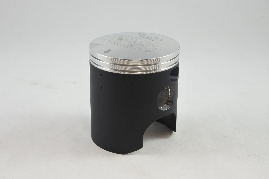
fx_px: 404
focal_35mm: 54
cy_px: 90
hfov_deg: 36.9
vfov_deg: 25.1
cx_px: 134
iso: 450
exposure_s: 1/125
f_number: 4.8
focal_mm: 20.1
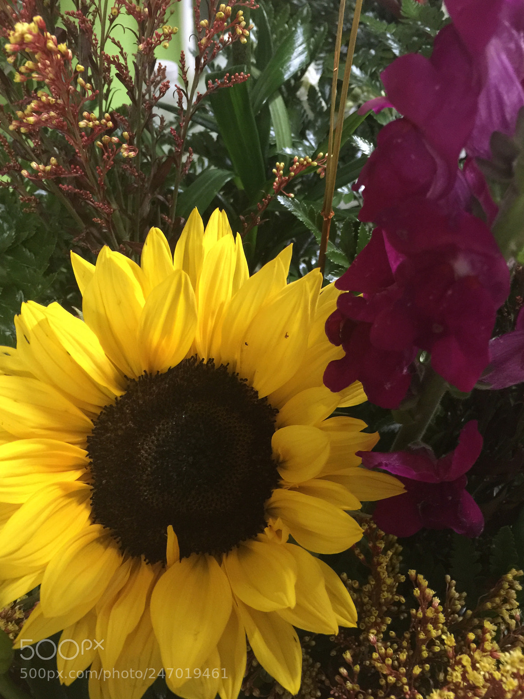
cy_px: 347
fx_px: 606
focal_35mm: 30
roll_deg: -2.2
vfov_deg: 60.0
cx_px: 263
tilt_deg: -38.7
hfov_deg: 46.8
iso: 125
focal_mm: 4.15
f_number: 2.2
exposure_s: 1/8
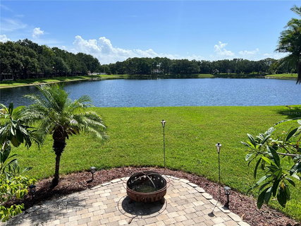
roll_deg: +0.2
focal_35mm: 26
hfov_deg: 67.3
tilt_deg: -11.4
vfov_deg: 53.0
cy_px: 113
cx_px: 150
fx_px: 226
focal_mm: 5.7
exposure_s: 1/5319
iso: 50
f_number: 1.5
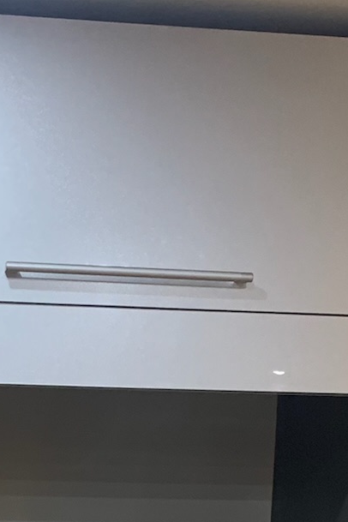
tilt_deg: -8.2
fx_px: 1319
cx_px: 45
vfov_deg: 19.6
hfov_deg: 14.9
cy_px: 767
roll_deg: -1.3
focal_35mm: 91
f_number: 1.8
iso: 125
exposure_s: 1/50
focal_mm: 4.25
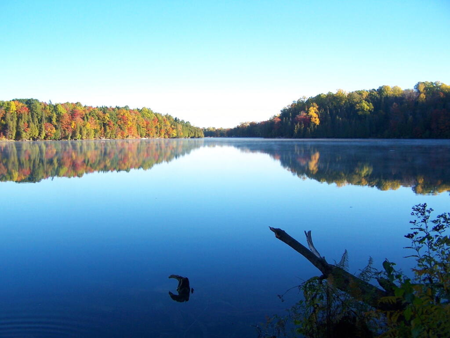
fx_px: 494
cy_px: 169
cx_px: 225
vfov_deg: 37.7
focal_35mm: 38
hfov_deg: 49.0
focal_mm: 6.3
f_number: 2.8
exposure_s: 1/500
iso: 100
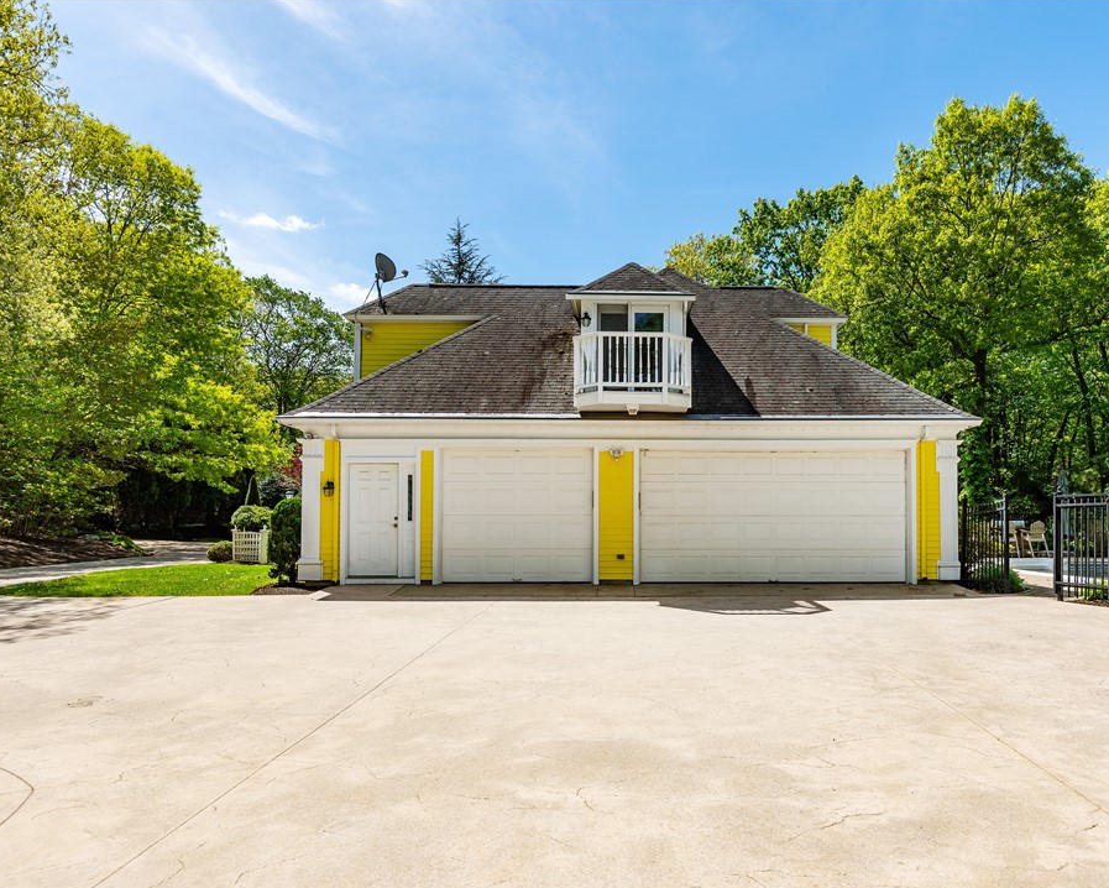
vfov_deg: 56.8
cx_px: 640
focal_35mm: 25
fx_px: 821
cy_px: 444
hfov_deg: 67.7
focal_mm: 22
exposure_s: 1/250
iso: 100
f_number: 6.3
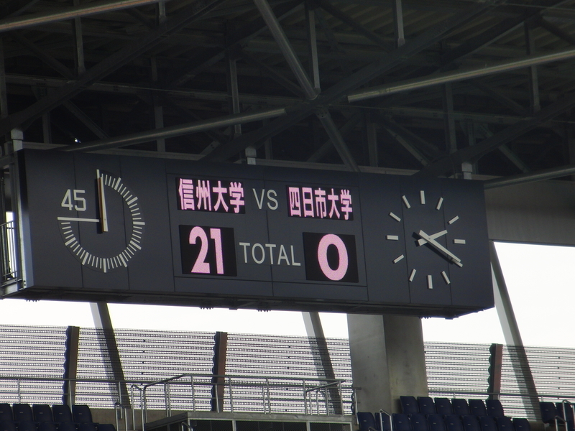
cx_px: 288
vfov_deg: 6.2
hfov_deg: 8.2
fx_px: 3987
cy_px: 216
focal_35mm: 240
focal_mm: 43
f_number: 5.7
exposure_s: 1/160
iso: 100
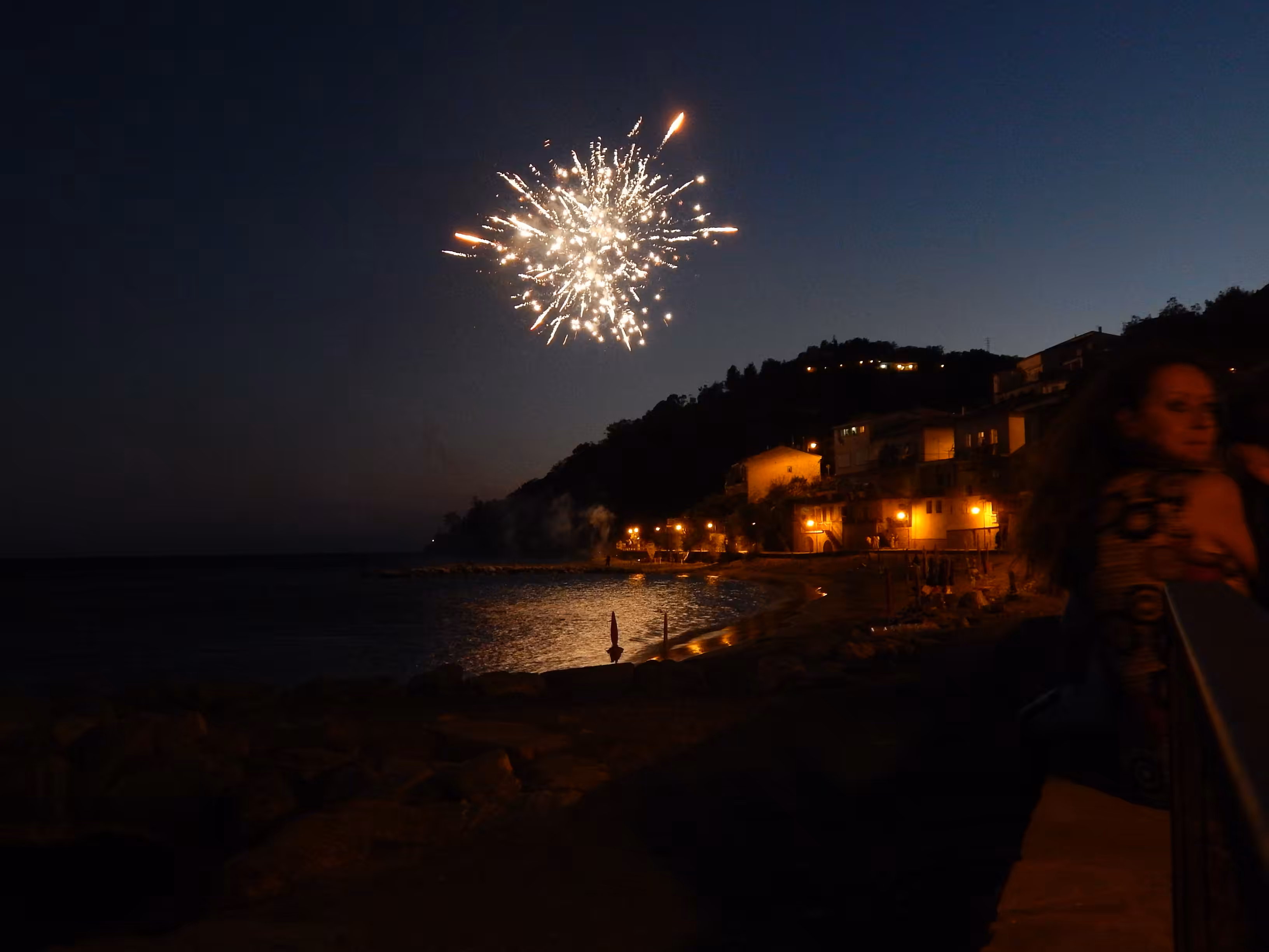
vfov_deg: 40.7
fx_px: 1283
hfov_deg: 52.6
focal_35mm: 35
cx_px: 634
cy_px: 476
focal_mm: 6.1
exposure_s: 1/8
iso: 560
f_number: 3.3
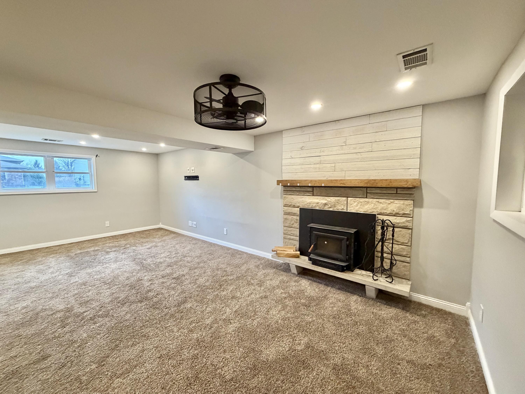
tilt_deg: -4.7
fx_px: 212
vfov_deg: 85.7
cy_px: 197
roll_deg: +0.0
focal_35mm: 14
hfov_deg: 102.1
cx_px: 262
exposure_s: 1/60
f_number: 2.2
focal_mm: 2.22
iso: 500
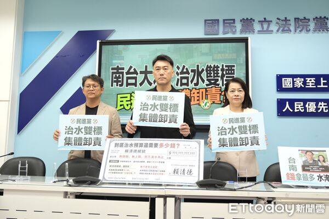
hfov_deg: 55.8
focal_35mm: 34
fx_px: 311
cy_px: 110
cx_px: 164
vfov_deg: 38.9
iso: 800
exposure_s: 1/200
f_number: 2.8
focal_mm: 22.7
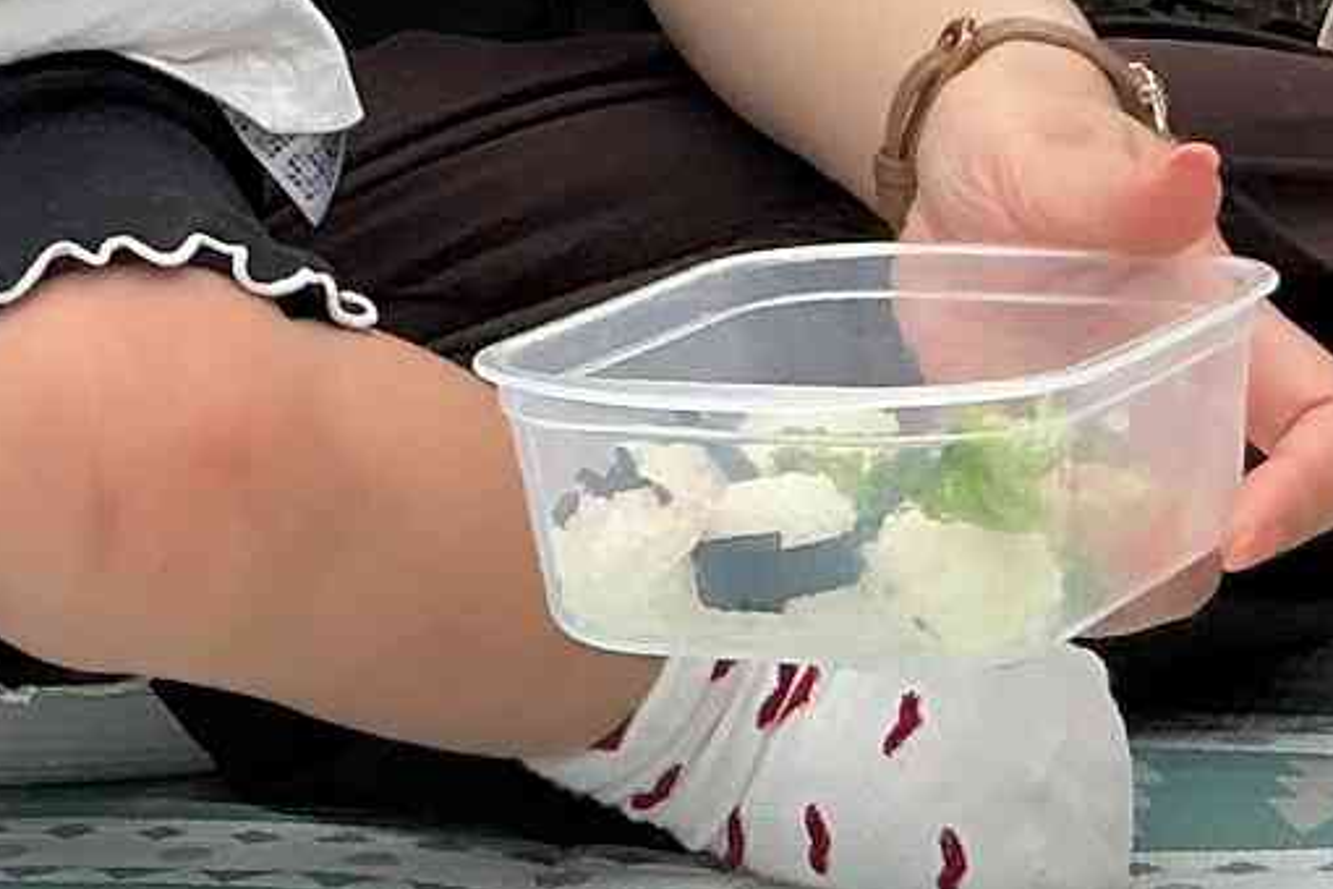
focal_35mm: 143
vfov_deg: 9.1
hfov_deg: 14.1
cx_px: -78
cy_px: -736
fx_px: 5295
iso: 25
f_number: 1.8
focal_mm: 3
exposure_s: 1/1675
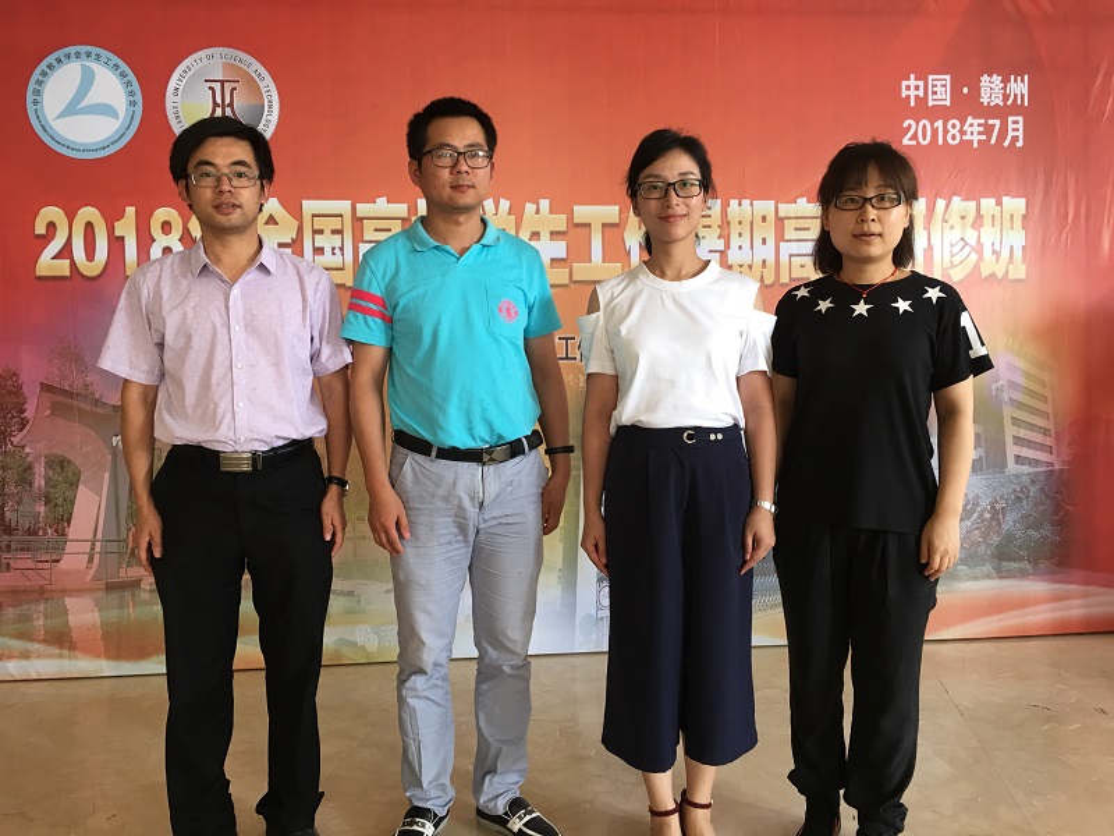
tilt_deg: -3.4
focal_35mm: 29
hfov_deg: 61.7
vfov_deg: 48.2
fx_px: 933
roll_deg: +0.4
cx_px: 557
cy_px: 418
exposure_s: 1/17
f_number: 2.2
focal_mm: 4.15
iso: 40
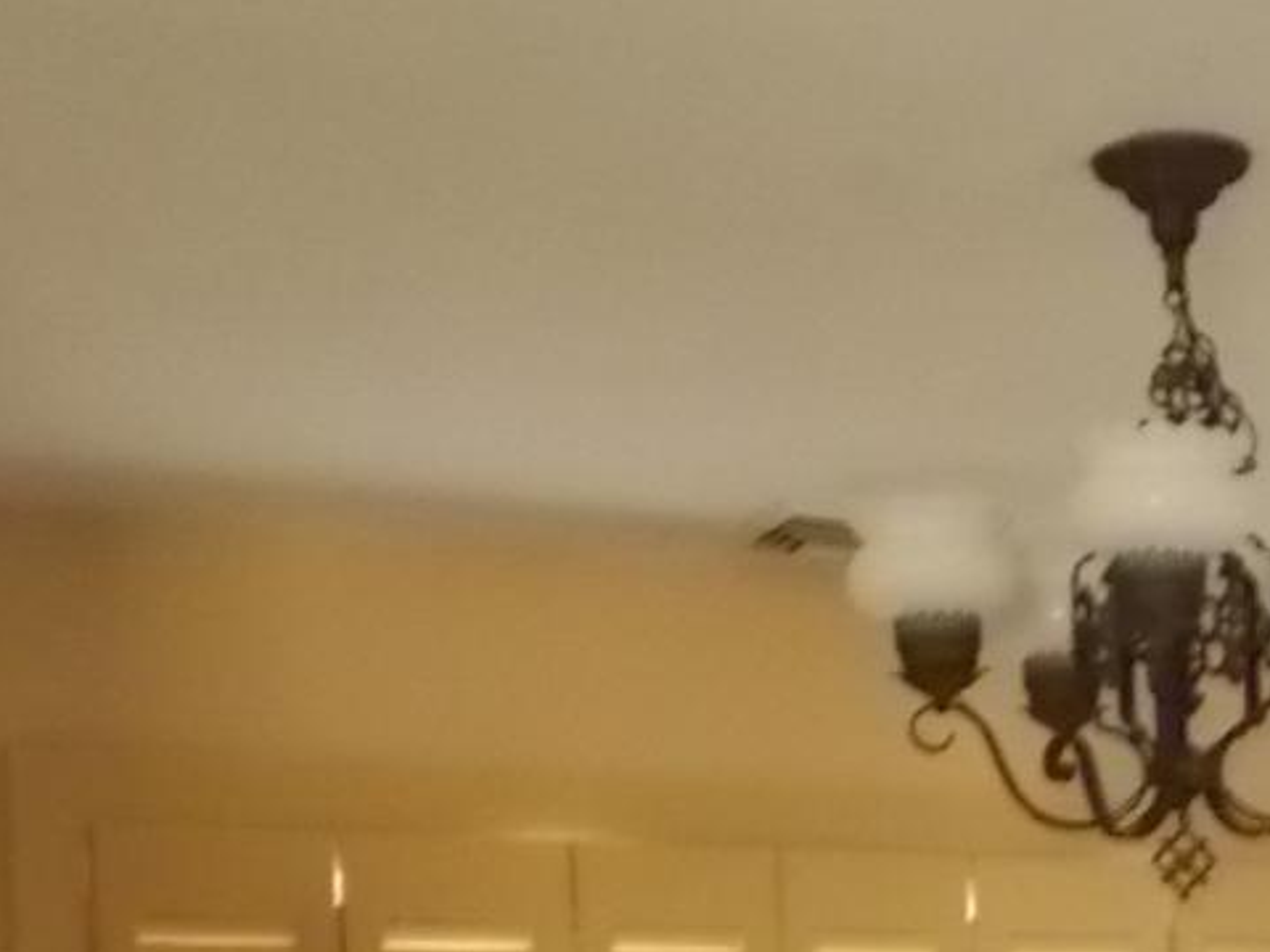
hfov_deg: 21.0
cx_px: 1299
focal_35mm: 90
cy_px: 1380
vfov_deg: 15.3
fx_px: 3302
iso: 720
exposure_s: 1/25
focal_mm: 5.3
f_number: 3.4
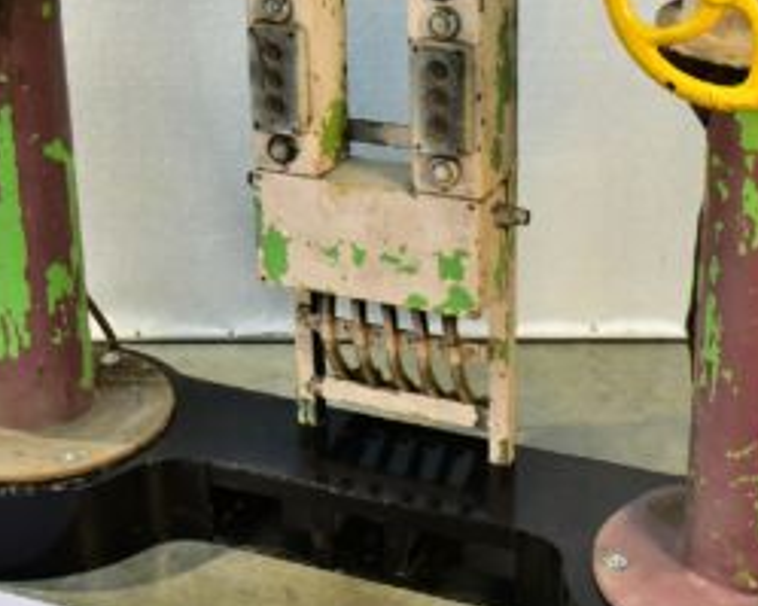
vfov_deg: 17.8
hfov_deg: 22.2
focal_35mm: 86
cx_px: 420
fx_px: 1929
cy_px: 207
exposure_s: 1/10
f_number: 11
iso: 500
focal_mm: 38
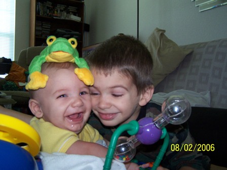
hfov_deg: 49.0
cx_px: 114
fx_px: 249
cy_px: 85
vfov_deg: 37.7
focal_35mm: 38
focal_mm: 6.3
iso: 140
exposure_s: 1/60
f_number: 2.8
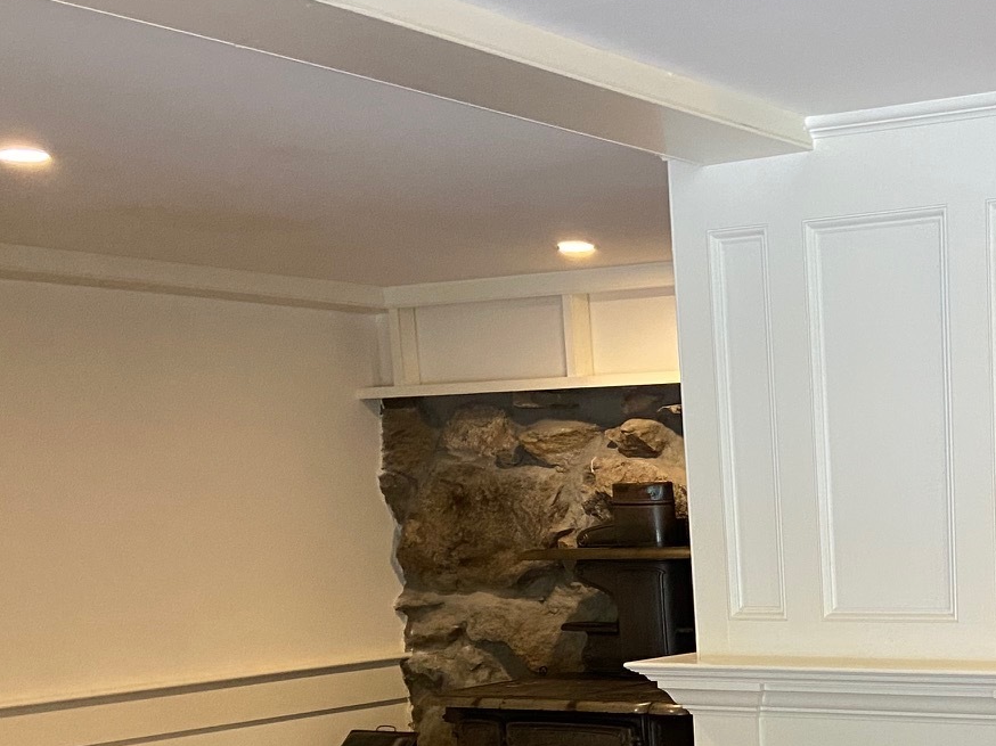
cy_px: 771
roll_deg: +1.8
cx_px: 966
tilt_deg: -9.9
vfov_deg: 23.3
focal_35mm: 60
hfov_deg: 30.2
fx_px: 1726
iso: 320
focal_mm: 4.25
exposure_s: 1/60
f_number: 1.8
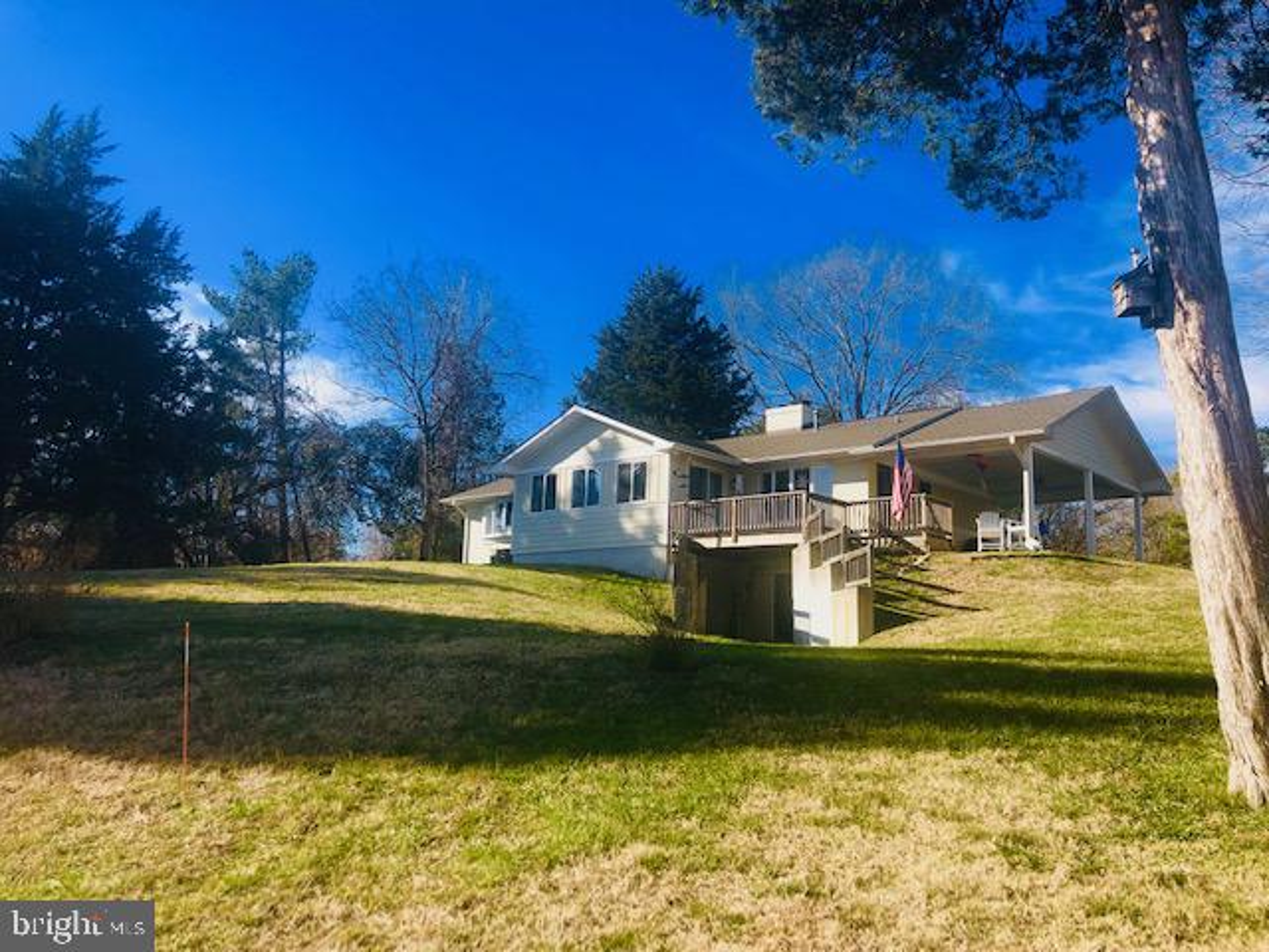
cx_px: 634
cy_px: 476
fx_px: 1026
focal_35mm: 28
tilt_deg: +10.2
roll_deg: -2.5
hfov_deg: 63.4
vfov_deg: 49.7
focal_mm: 3.99
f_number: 1.8
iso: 20
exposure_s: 1/1279
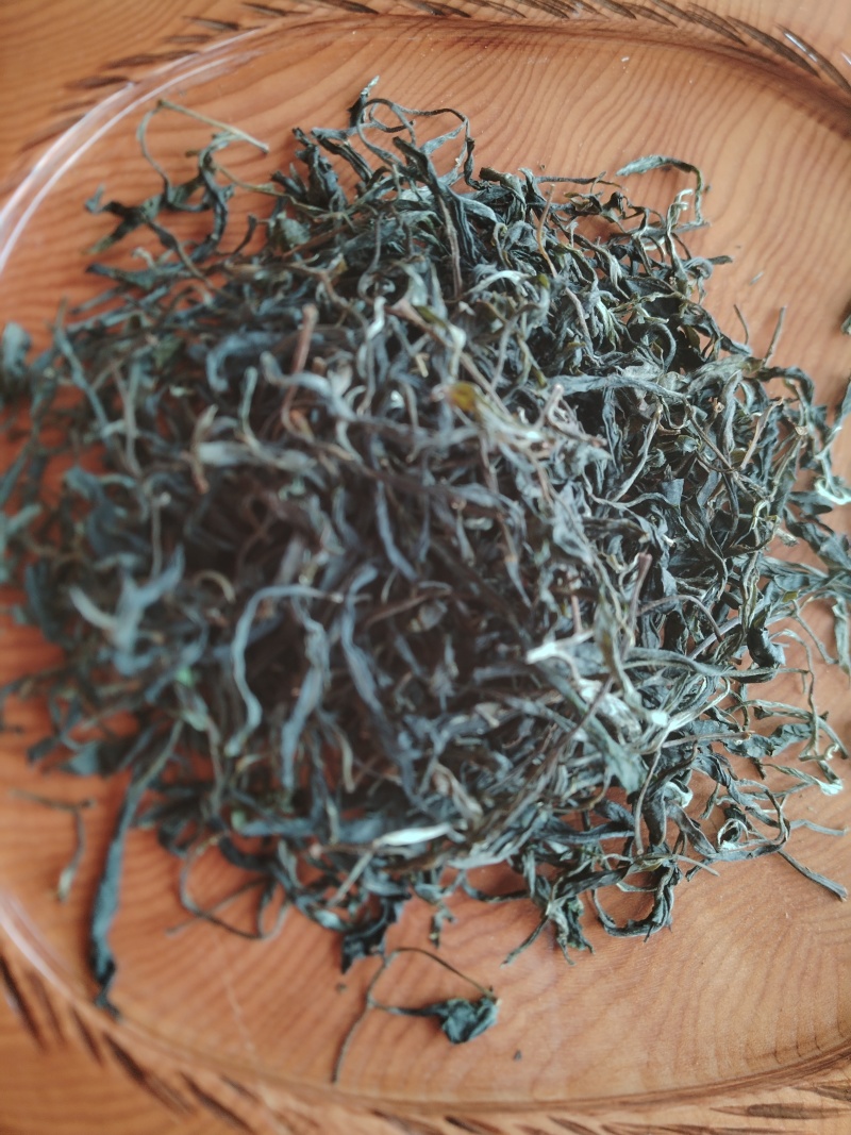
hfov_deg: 53.1
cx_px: 426
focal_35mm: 26
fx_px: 852
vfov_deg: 67.3
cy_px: 568
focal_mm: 4.25
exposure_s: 1/120
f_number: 1.8
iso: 203
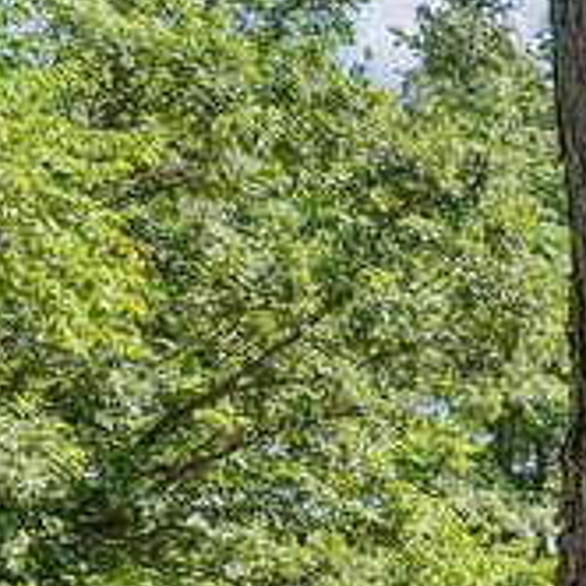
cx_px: 1765
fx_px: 1937
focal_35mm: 101
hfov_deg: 11.0
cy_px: 995
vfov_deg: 15.3
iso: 800
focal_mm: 18.2
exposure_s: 1/200
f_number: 11
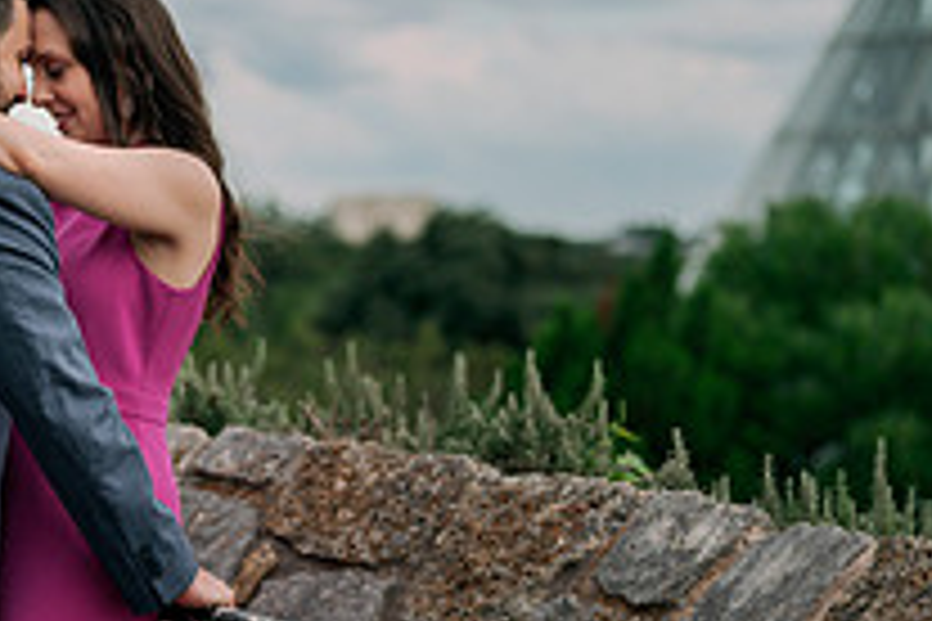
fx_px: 3624
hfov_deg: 14.6
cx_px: 203
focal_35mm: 140
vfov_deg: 9.8
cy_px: 423
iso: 80
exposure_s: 1/800
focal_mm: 50
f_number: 2
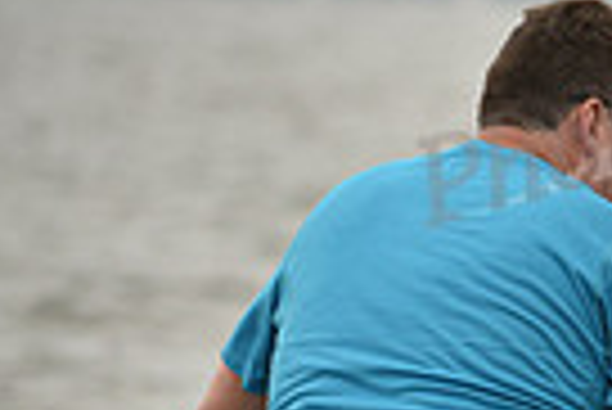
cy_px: 696
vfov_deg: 1.2
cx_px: 1287
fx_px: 20251
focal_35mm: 1190
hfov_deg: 1.7
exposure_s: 1/1250
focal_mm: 280
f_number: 5
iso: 320
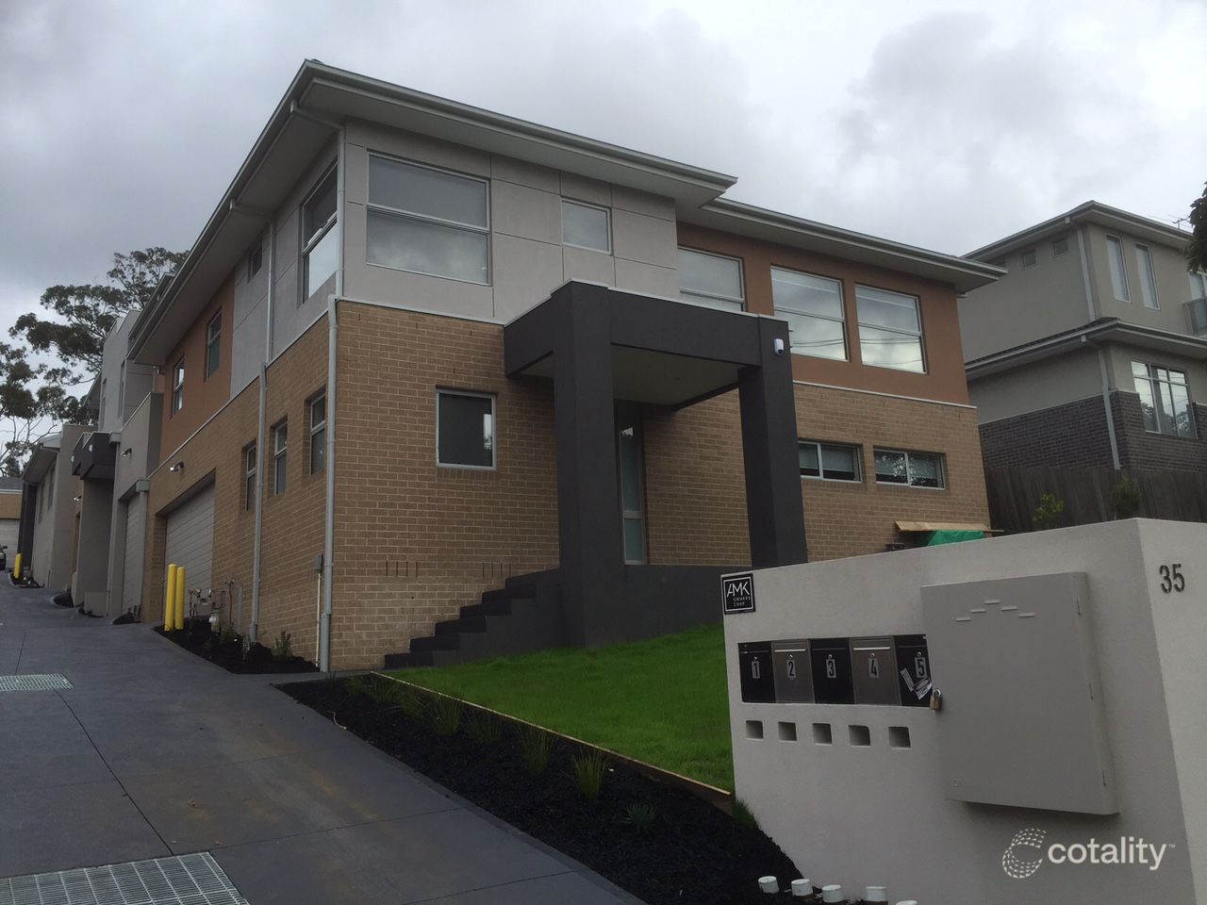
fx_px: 1011
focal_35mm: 29
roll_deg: +0.8
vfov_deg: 48.2
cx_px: 604
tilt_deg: +13.8
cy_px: 452
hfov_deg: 61.7
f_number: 2.2
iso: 32
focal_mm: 4.15
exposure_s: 1/1163
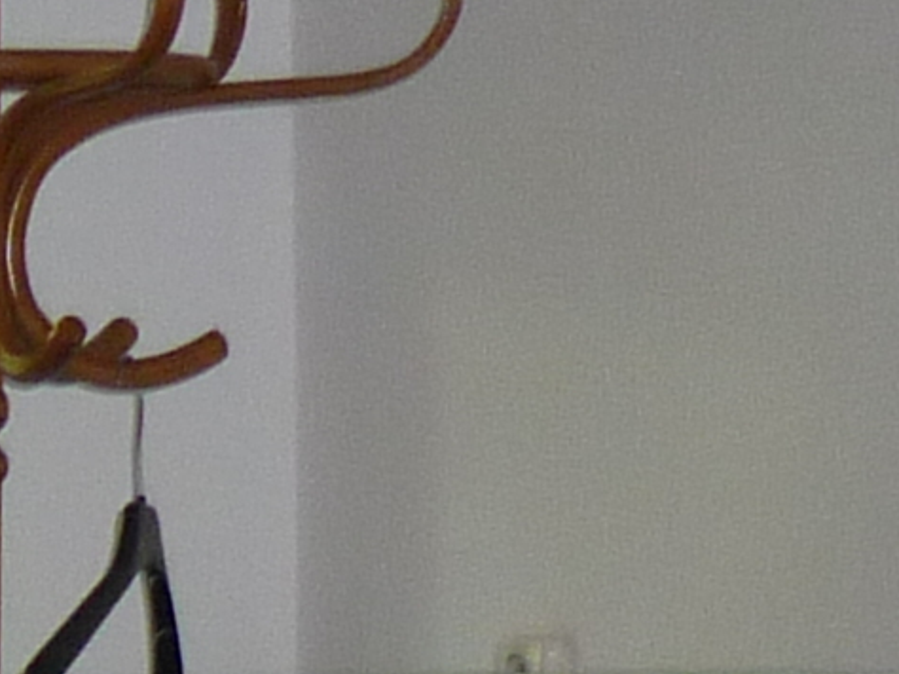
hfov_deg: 7.4
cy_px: 1547
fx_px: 6593
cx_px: -1127
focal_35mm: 254
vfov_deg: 5.7
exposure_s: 1/30
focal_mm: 5.5
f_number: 2.8
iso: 125
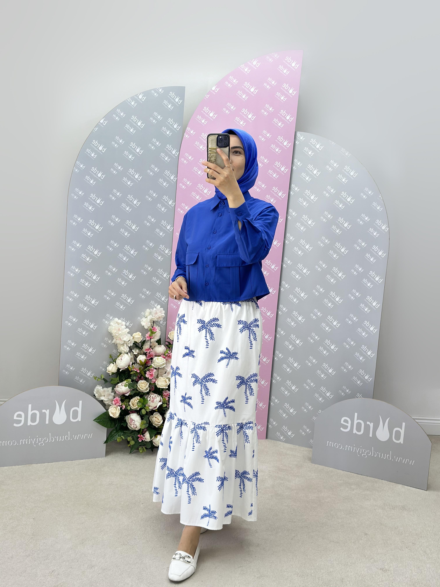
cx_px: 220
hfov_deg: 30.3
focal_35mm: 48
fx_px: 813
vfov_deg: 39.7
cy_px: 294
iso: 64
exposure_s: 1/154
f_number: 1.78
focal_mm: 6.86
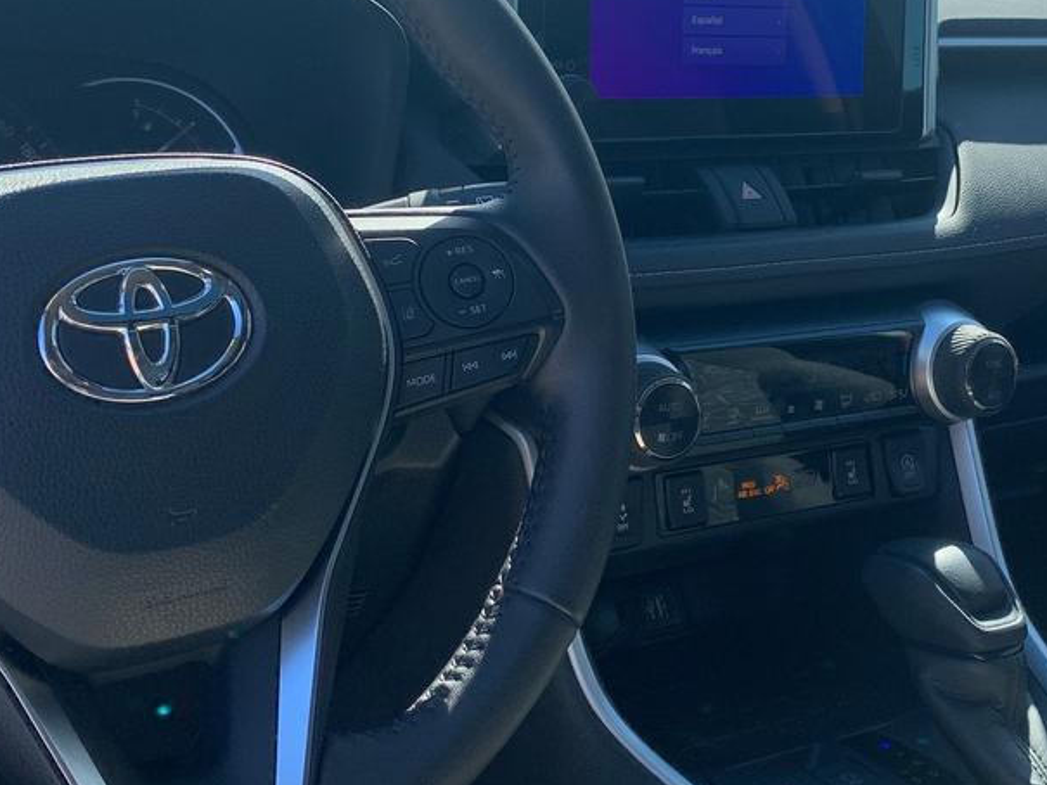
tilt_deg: -14.9
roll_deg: -6.0
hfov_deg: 34.8
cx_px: 642
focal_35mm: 55
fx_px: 1664
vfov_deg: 26.3
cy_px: 209
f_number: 1.8
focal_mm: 4.25
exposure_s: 1/623
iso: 25
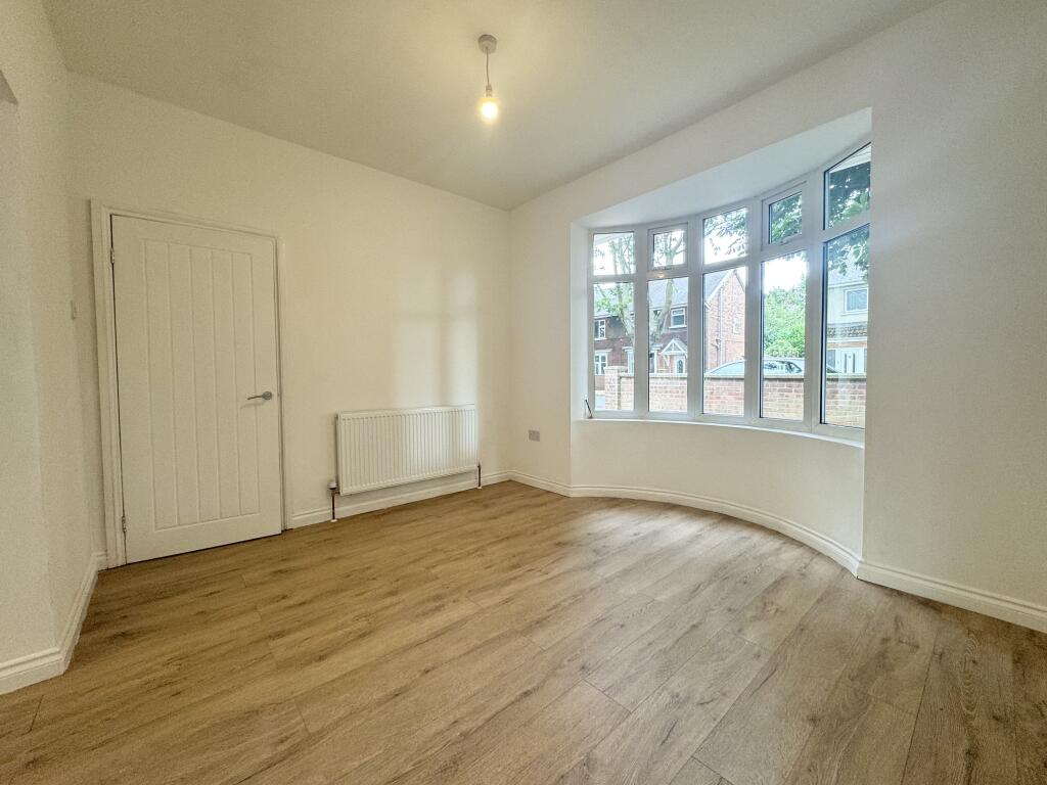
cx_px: 524
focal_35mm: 14
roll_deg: +1.1
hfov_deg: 102.1
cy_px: 392
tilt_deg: -1.0
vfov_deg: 85.7
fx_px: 423
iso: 125
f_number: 2.2
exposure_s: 1/100
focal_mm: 2.22
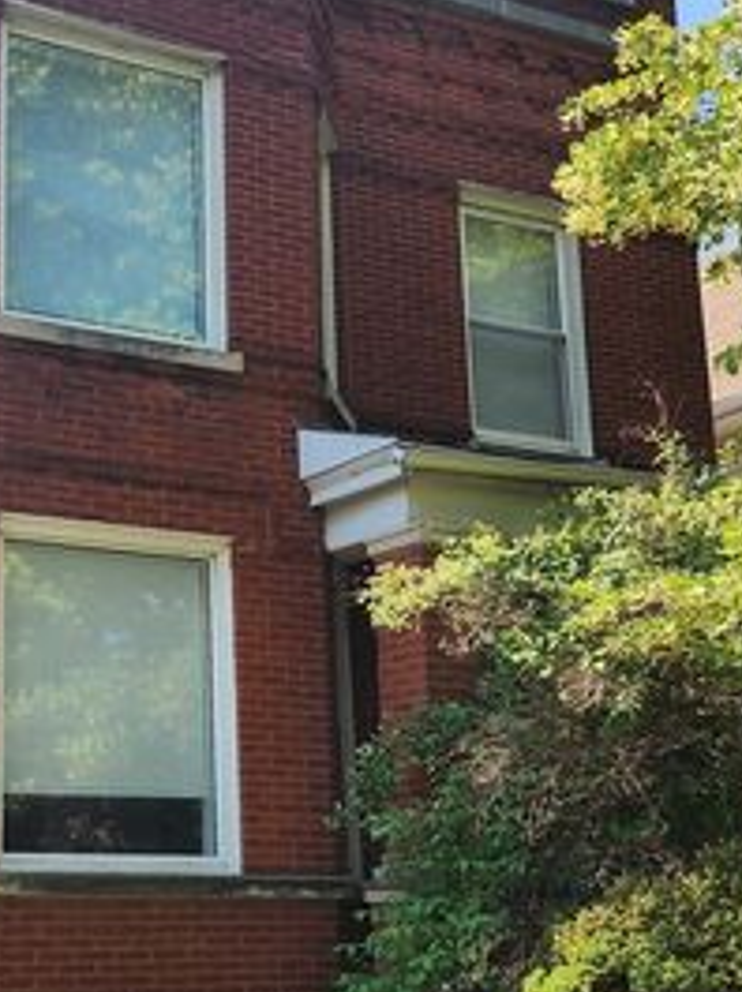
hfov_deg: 24.6
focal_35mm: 58
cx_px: 101
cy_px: 560
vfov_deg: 33.2
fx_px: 1662
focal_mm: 6.4
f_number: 1.8
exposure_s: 1/829
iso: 12
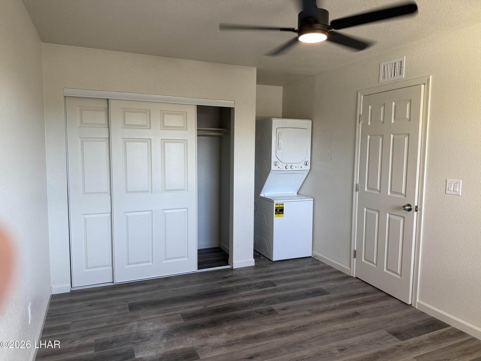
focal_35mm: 24
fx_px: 333
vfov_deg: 56.8
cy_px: 180
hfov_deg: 71.6
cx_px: 240
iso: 200
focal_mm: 6.76
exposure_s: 1/111
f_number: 1.78
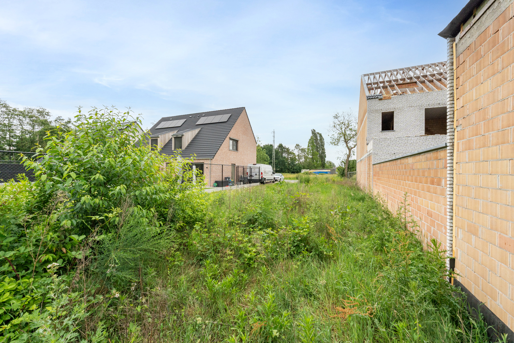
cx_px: 257
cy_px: 172
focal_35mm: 14
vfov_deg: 81.2
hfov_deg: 104.3
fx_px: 200
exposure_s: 1/320
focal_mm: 14
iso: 1000
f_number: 11
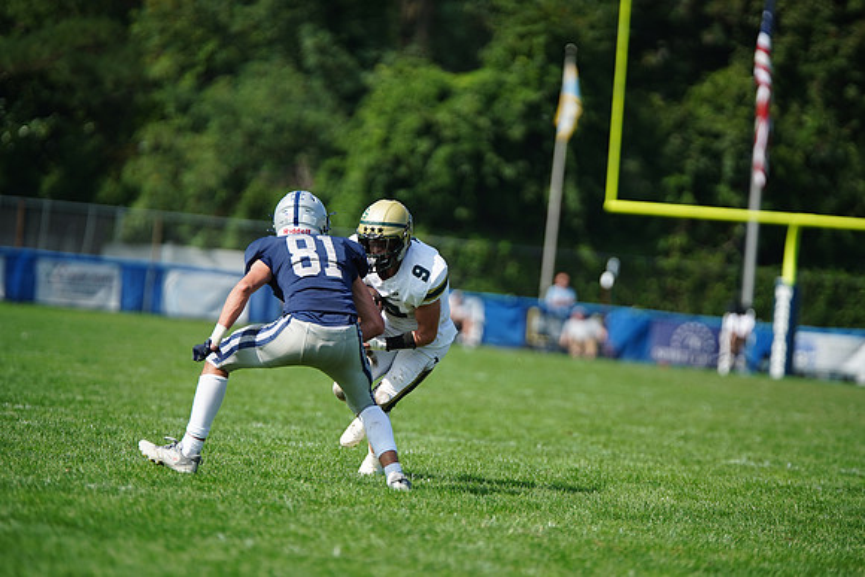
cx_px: 432
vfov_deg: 5.6
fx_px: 5936
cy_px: 288
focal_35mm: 247
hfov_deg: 8.3
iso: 400
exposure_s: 1/4000
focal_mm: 247
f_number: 2.8
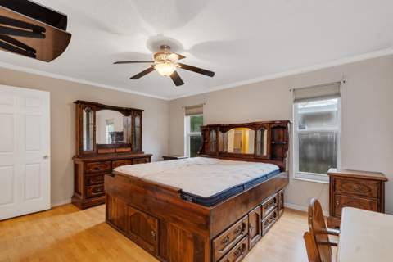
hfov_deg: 100.4
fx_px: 164
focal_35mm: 15
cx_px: 196
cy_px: 131
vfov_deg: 77.3
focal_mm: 10
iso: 320
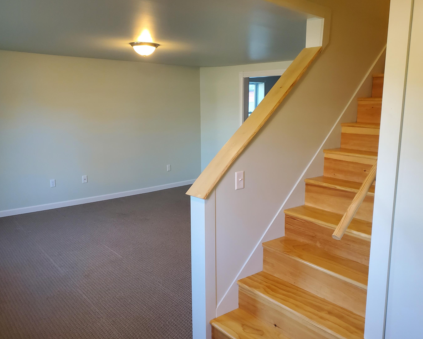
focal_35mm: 28
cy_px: 171
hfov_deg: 62.2
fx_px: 351
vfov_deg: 51.5
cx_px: 209
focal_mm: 4.3
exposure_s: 1/59
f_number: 2.4
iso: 250
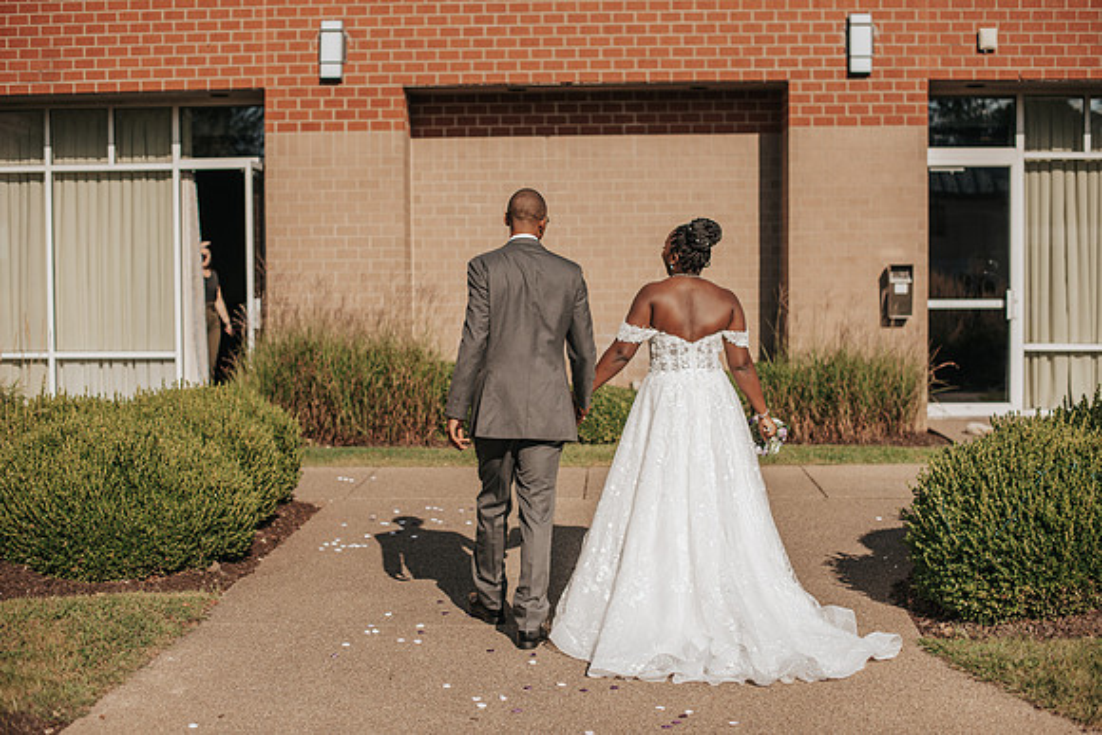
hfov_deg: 39.6
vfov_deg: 27.0
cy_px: 368
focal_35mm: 50
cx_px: 551
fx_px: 1531
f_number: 2.5
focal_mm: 50
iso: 100
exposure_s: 1/4000
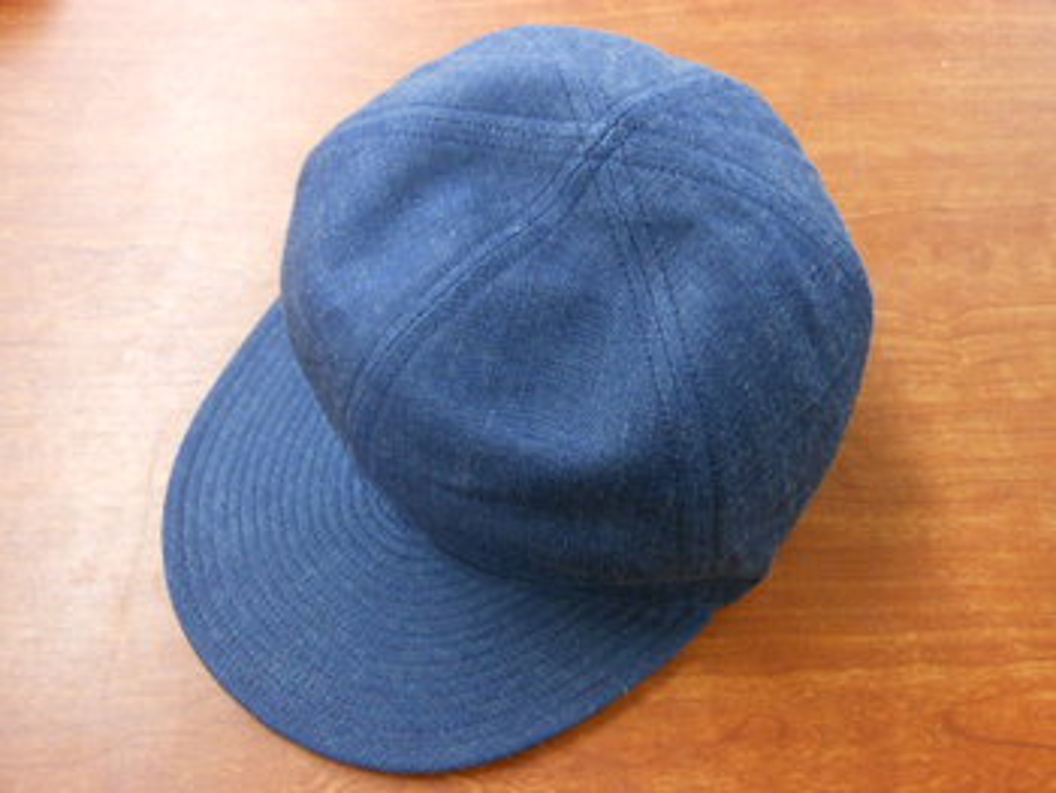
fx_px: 855
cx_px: 528
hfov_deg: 63.4
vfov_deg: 49.8
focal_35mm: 28
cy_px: 396
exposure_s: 1/15
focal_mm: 5
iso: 400
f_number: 3.7
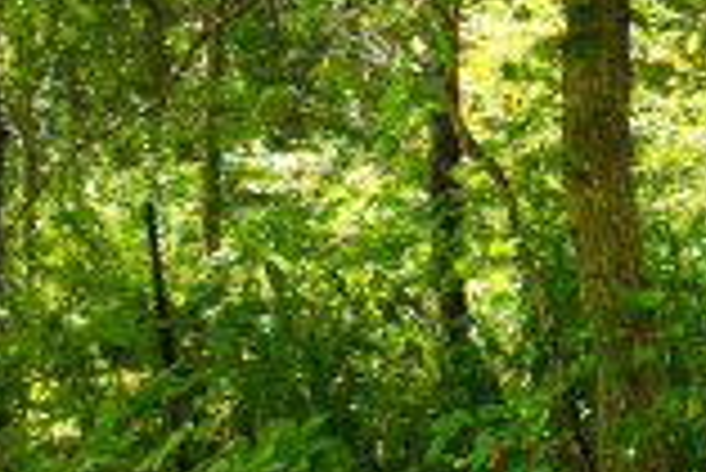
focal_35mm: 106
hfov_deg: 16.8
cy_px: 544
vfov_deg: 12.7
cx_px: 1174
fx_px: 2081
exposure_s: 1/200
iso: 170
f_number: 2.8
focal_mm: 12.29
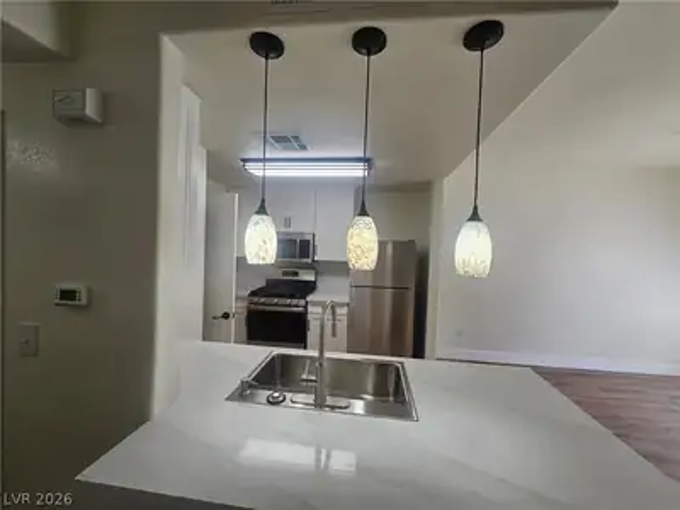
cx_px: 340
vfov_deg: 89.9
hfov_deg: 106.2
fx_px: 255
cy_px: 255
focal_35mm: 13
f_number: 2.2
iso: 32
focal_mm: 1.7
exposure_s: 1/60
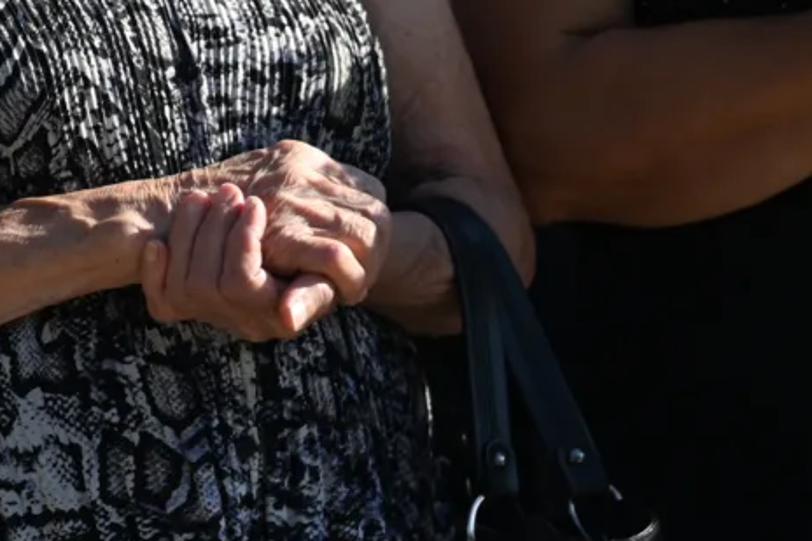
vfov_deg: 2.8
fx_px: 10935
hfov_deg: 4.2
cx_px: -313
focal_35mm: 485
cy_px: -278
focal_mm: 110
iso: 200
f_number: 5.6
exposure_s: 1/500
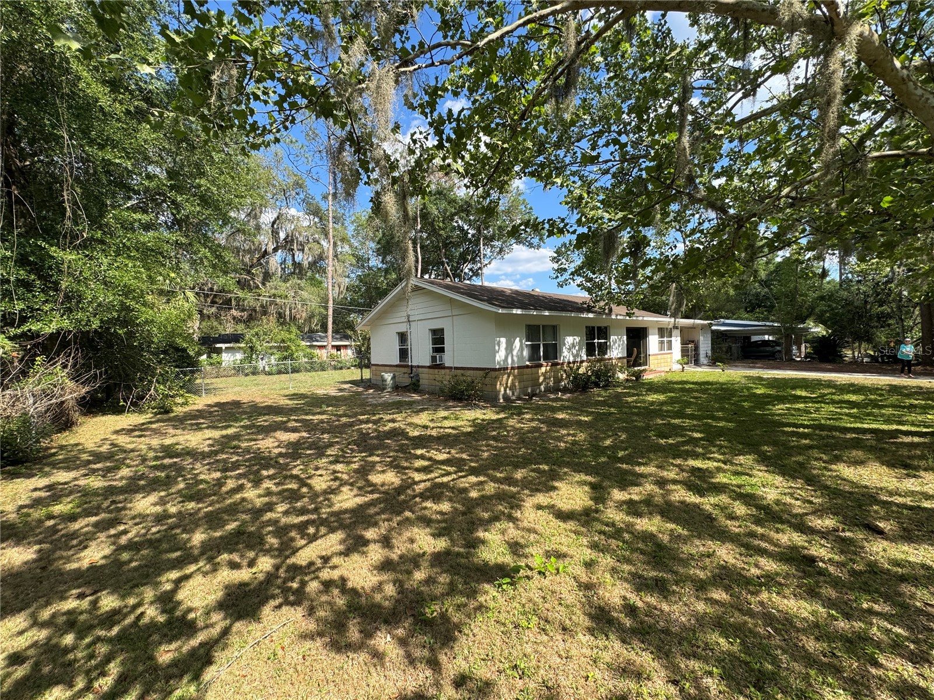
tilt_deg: -1.6
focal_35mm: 14
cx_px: 467
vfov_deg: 85.7
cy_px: 350
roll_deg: +1.3
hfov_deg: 102.1
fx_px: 378
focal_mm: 2.22
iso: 50
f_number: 2.2
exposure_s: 1/771
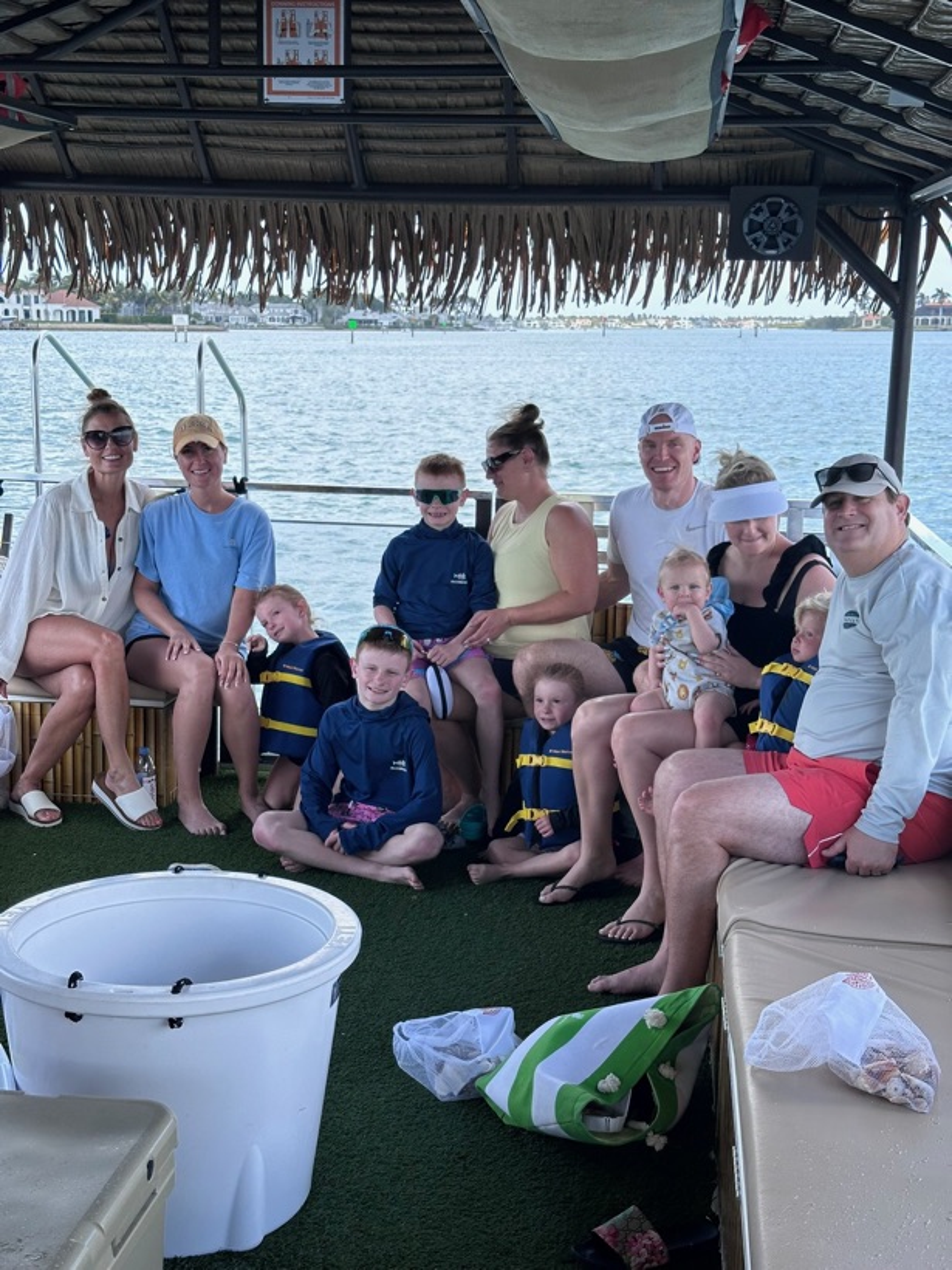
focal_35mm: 48
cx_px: 476
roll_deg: -1.1
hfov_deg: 30.3
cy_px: 635
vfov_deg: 39.7
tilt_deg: -7.9
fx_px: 1760
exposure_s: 1/1095
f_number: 1.78
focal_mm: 6.86
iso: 64
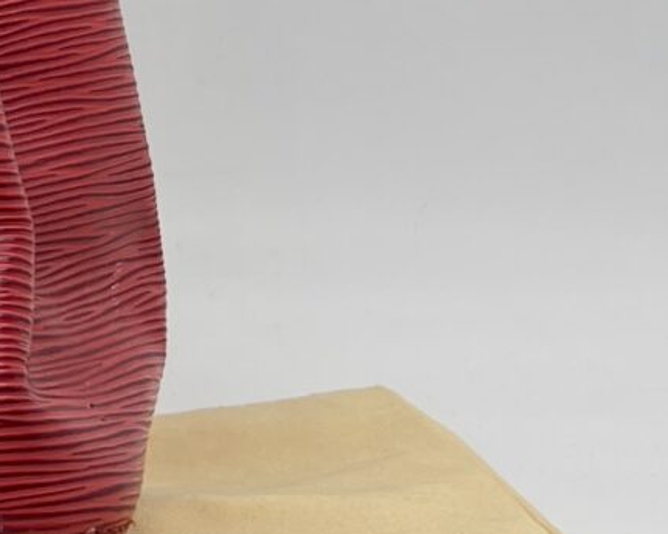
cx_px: -579
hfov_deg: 11.7
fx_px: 2985
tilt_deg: -1.8
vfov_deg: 10.1
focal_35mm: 151
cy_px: -113
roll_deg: +0.2
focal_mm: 5.7
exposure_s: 1/207
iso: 40
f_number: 1.5
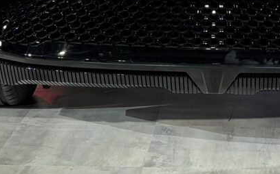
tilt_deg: -4.2
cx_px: 200
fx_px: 1144
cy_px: -102
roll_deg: -0.3
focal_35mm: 150
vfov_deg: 8.5
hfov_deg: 13.9
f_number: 1.78
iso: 80
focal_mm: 6.86
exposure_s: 1/118
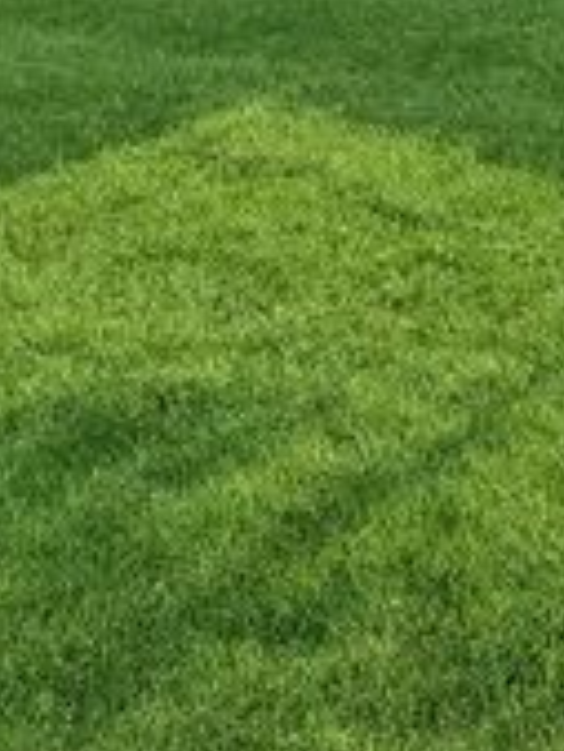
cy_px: -669
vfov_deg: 14.0
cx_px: 724
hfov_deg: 11.8
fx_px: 2647
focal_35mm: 122
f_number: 8
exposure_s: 1/320
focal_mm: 14
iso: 400
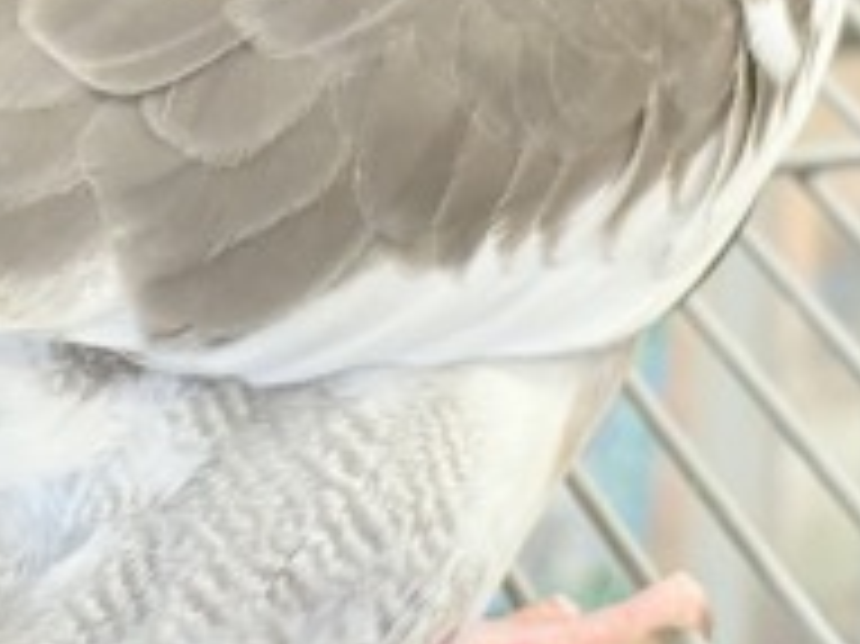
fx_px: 4320
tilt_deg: -21.8
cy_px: 149
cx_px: 198
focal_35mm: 174
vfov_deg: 8.5
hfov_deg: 11.3
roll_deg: +1.0
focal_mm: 5.96
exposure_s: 1/100
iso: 100
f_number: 1.6
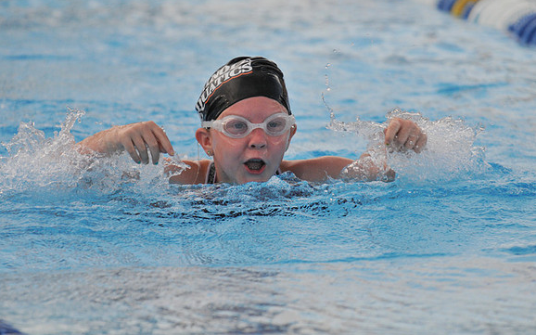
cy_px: 159
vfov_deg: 2.1
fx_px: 8953
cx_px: 268
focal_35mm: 613
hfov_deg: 3.4
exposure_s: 1/1250
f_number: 5.6
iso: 800
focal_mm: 400
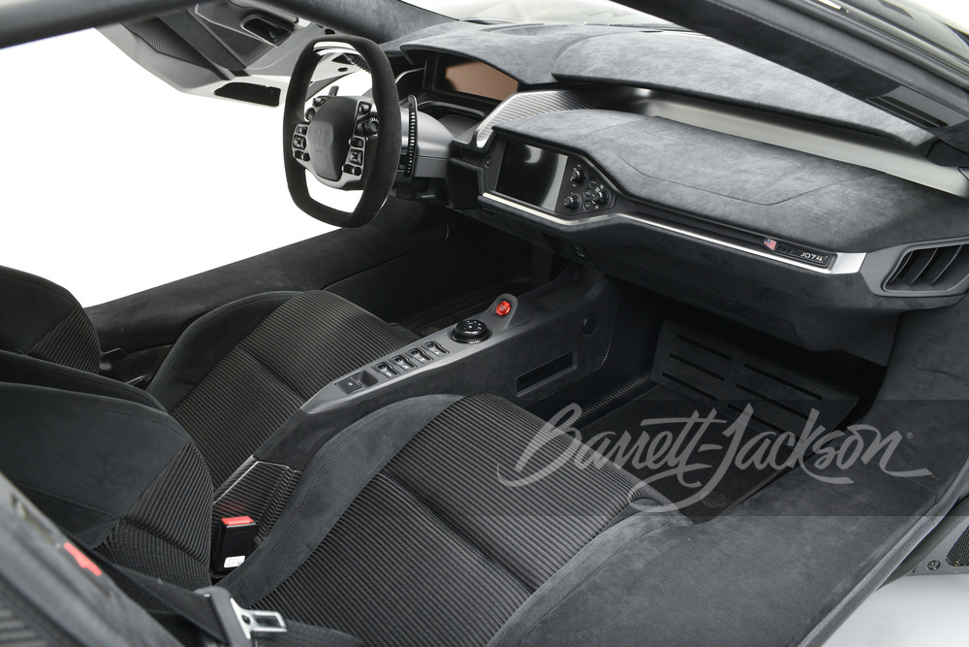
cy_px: 324
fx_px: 754
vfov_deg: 46.4
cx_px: 484
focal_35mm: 28
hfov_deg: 65.5
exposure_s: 1/250
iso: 640
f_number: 8
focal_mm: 28
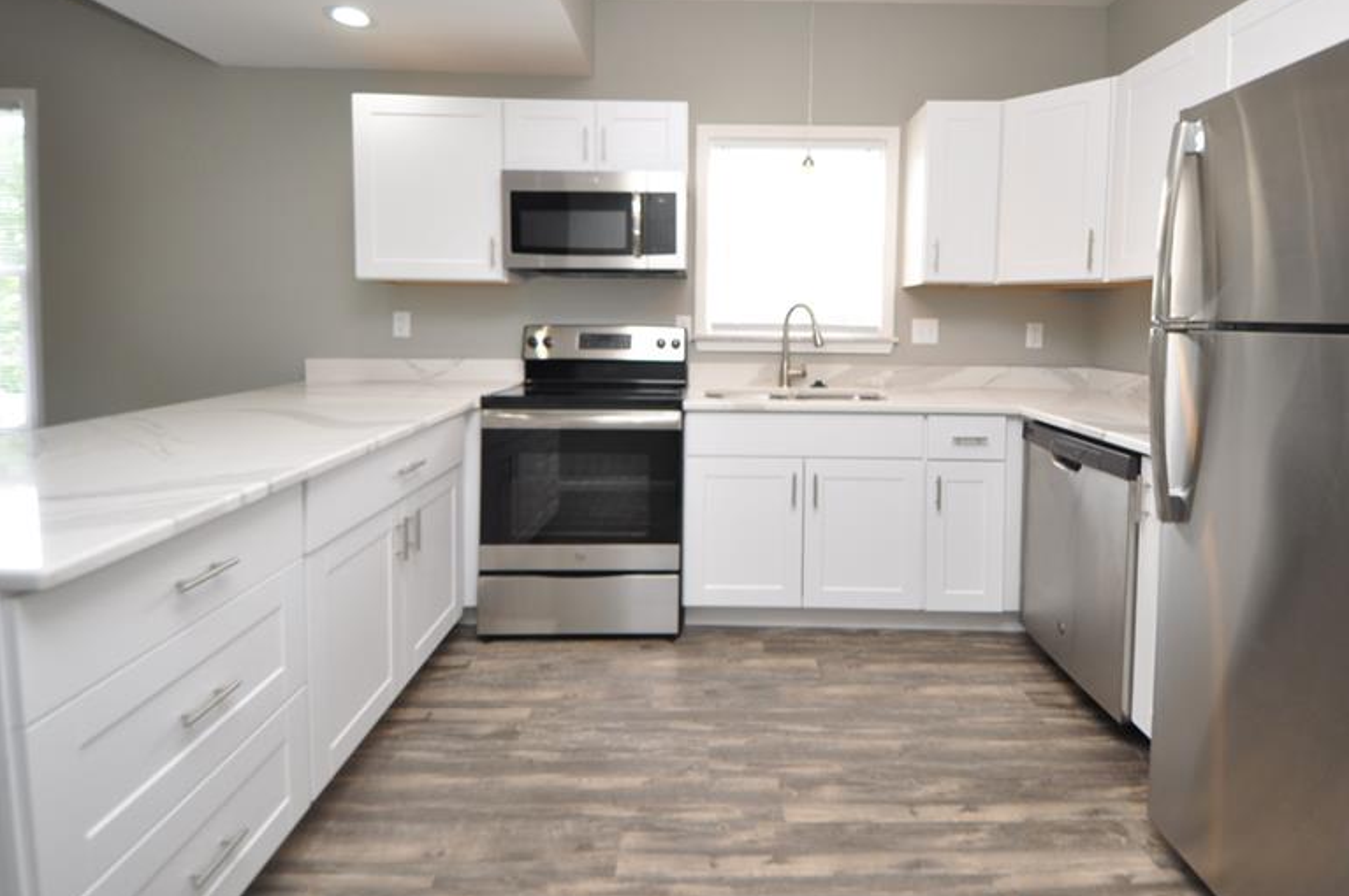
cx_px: 701
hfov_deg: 96.7
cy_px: 350
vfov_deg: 72.7
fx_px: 599
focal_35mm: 16
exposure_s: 1/60
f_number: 4.5
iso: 400
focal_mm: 8
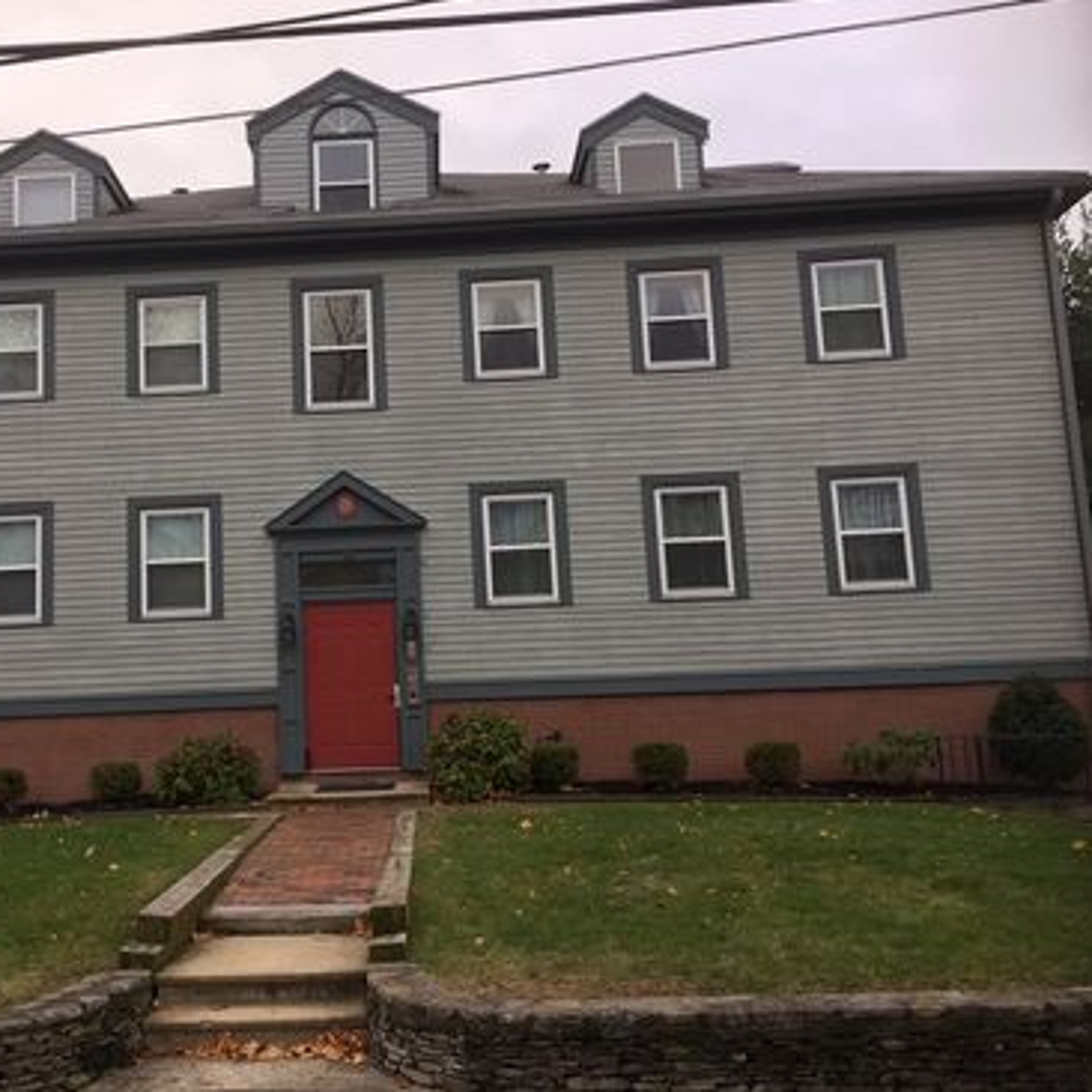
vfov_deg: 47.2
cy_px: 539
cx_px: 373
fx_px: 1249
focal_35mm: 35
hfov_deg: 46.5
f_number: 2.2
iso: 40
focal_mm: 4.15
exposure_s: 1/60
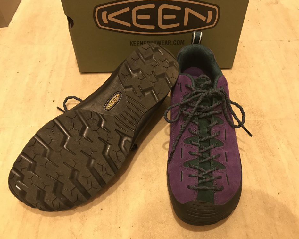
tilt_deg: -51.6
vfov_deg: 48.5
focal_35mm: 30
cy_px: 118
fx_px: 265
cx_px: 163
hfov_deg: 58.7
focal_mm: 3.99
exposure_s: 1/8
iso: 80
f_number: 1.8
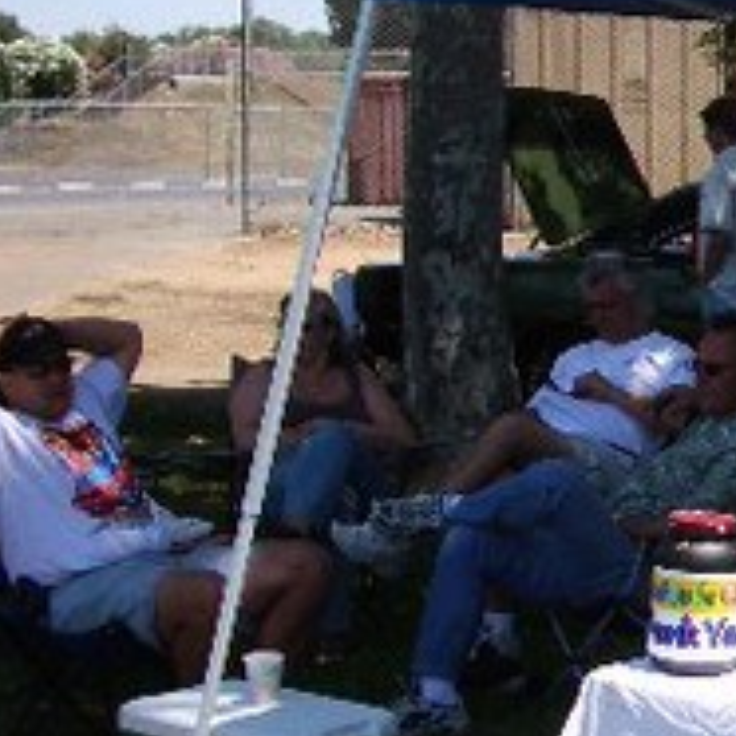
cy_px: 328
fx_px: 2406
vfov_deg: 17.4
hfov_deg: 15.8
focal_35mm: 100
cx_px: 1151
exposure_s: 1/250
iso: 80
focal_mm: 5.8
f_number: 4.3
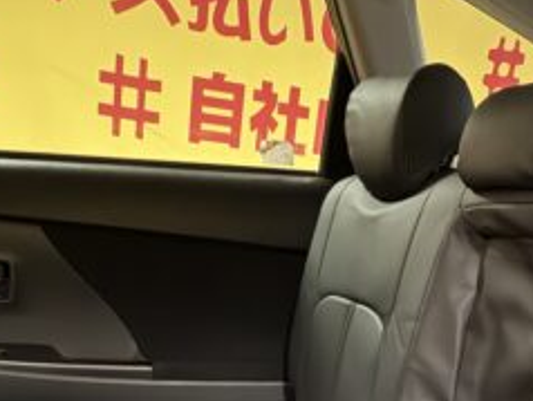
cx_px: 475
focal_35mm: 47
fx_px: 724
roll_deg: -5.3
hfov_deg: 37.8
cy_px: 612
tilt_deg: -26.5
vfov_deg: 24.0
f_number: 2.2
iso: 640
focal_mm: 2.22
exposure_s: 1/13
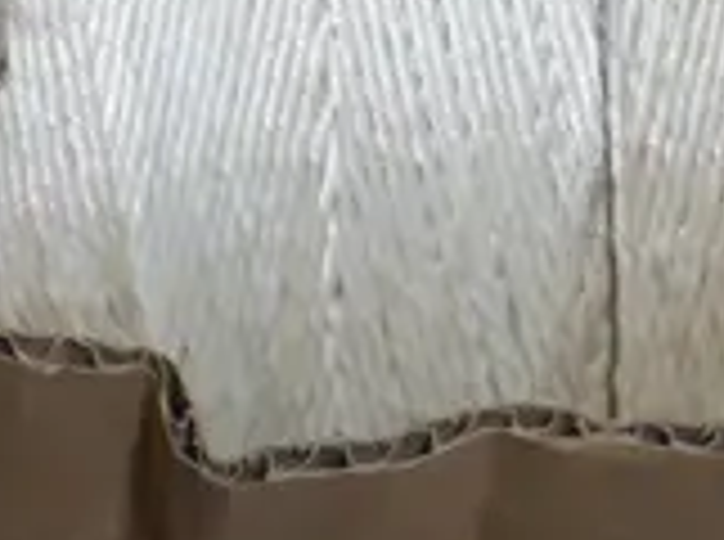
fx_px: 8786
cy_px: -932
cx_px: 841
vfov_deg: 3.5
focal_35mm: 421
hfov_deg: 4.7
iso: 640
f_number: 5.4
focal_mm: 33
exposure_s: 1/80
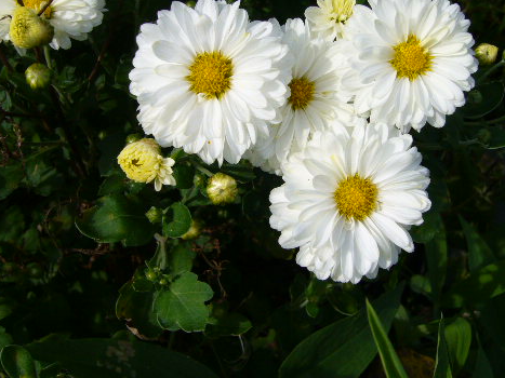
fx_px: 700
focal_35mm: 48
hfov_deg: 39.5
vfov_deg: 30.1
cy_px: 145
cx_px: 300
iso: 80
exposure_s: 1/400
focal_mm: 5.8
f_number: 5.6
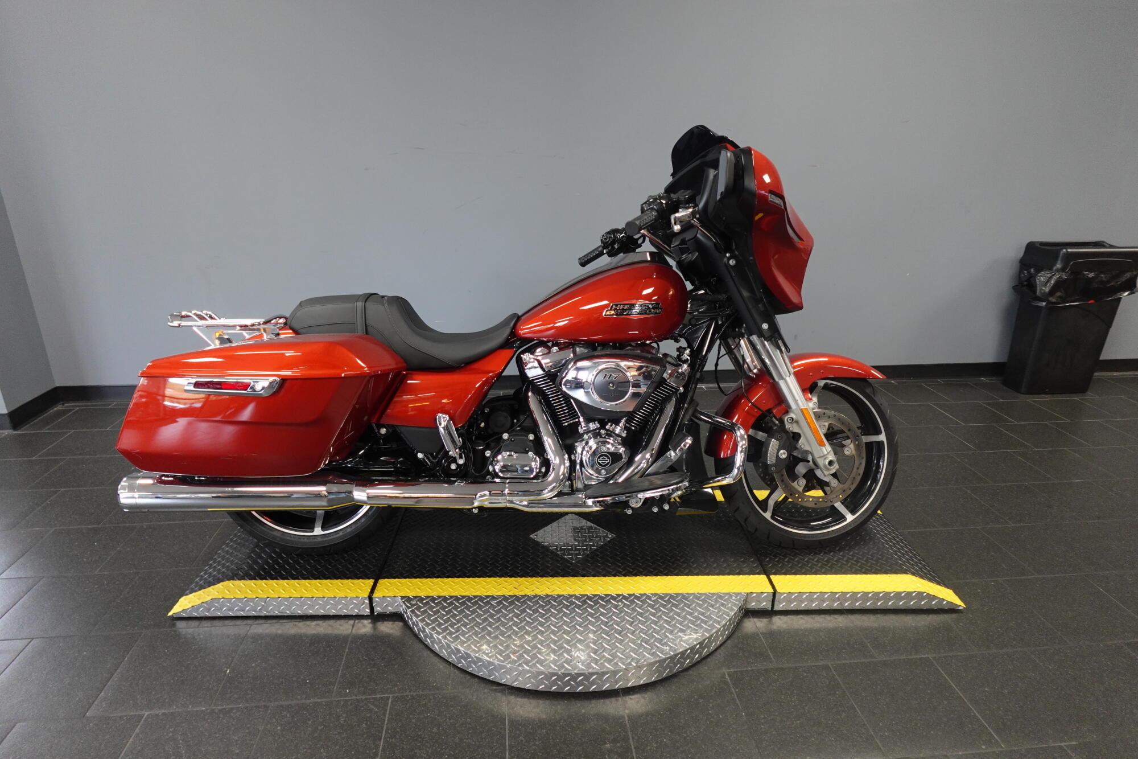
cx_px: 569
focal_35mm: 20
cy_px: 380
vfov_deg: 61.9
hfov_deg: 84.0
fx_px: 632
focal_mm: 7.6
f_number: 2
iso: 640
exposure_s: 1/80
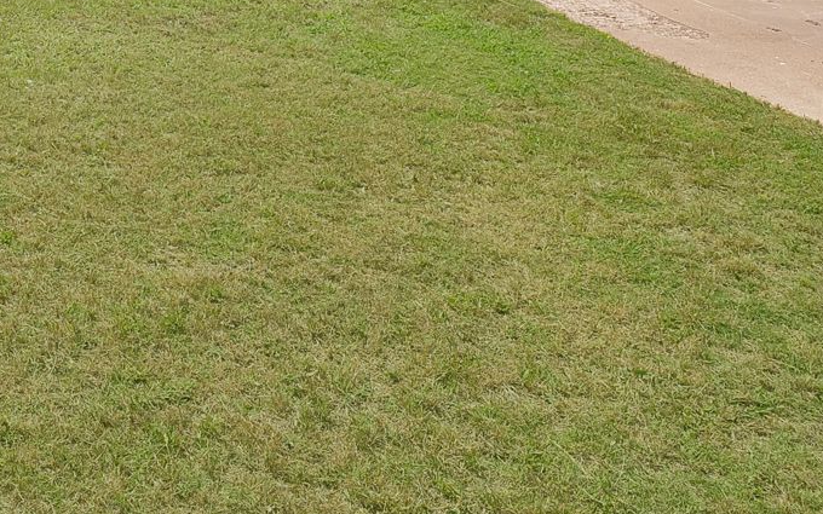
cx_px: -128
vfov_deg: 22.2
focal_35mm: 48
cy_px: -258
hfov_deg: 34.7
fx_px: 1077
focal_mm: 16
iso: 640
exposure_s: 1/200
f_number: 9
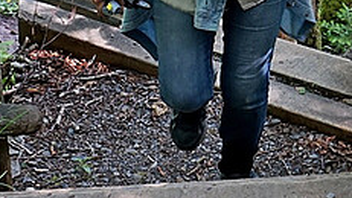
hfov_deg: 7.2
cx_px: 367
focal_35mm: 300
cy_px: -3
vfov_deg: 4.0
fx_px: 2799
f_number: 9
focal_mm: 55
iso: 800
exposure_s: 1/30
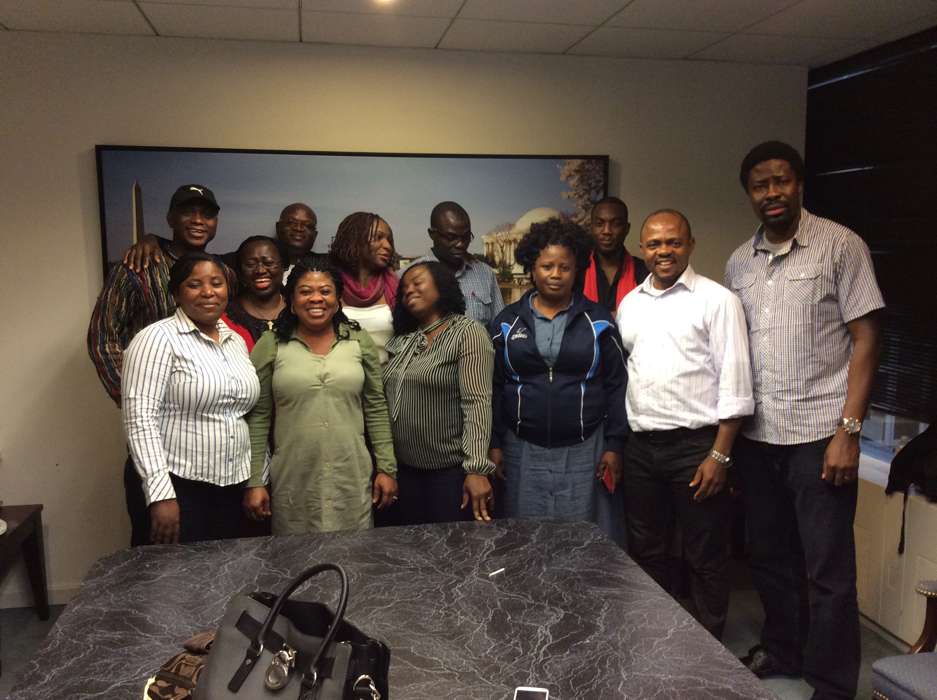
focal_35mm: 33
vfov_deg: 42.8
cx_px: 468
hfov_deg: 55.4
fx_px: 892
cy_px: 350
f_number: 2.4
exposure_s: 1/24
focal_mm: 3.3
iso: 100
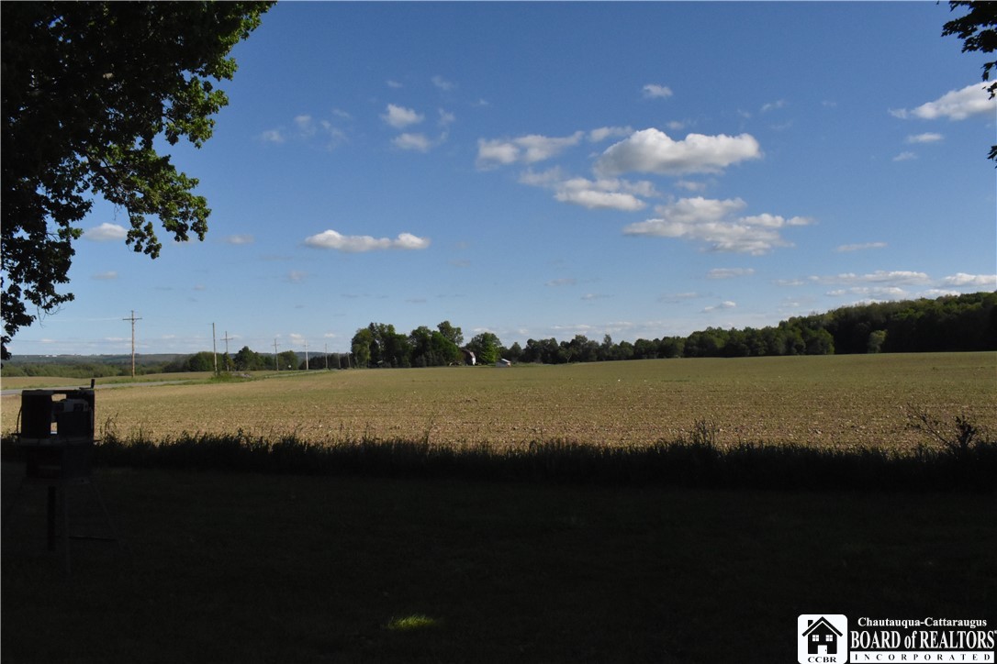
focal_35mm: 30
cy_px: 332
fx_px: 831
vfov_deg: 43.6
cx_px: 498
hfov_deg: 61.9
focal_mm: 20
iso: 3200
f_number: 20
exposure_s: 1/2000
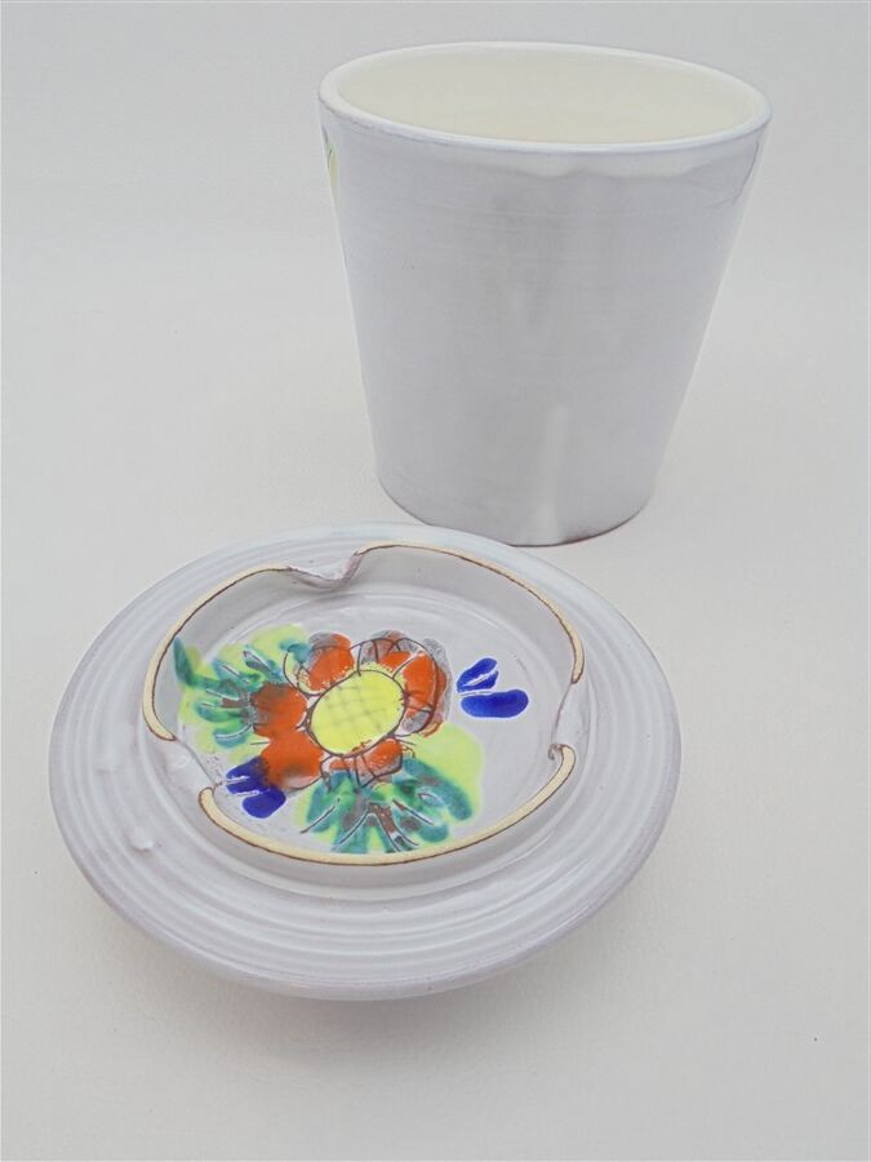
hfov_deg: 48.2
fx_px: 973
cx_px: 436
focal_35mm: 29
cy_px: 581
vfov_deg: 61.7
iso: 100
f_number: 3.7
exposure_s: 1/40
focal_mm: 5.3
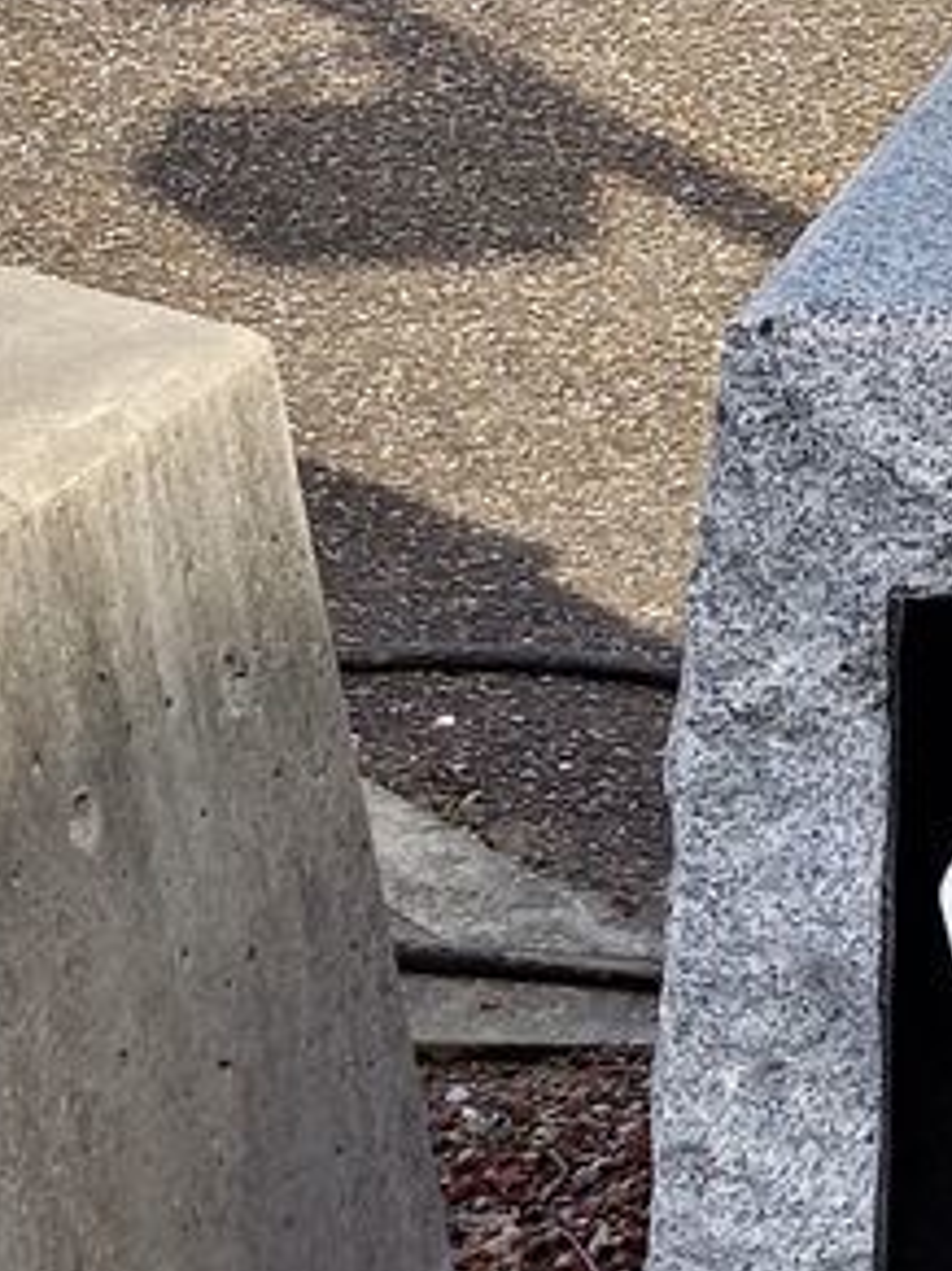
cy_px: -371
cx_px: 1917
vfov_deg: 17.9
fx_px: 3780
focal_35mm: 103
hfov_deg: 12.6
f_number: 2
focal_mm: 4.6
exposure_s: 1/694
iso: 50
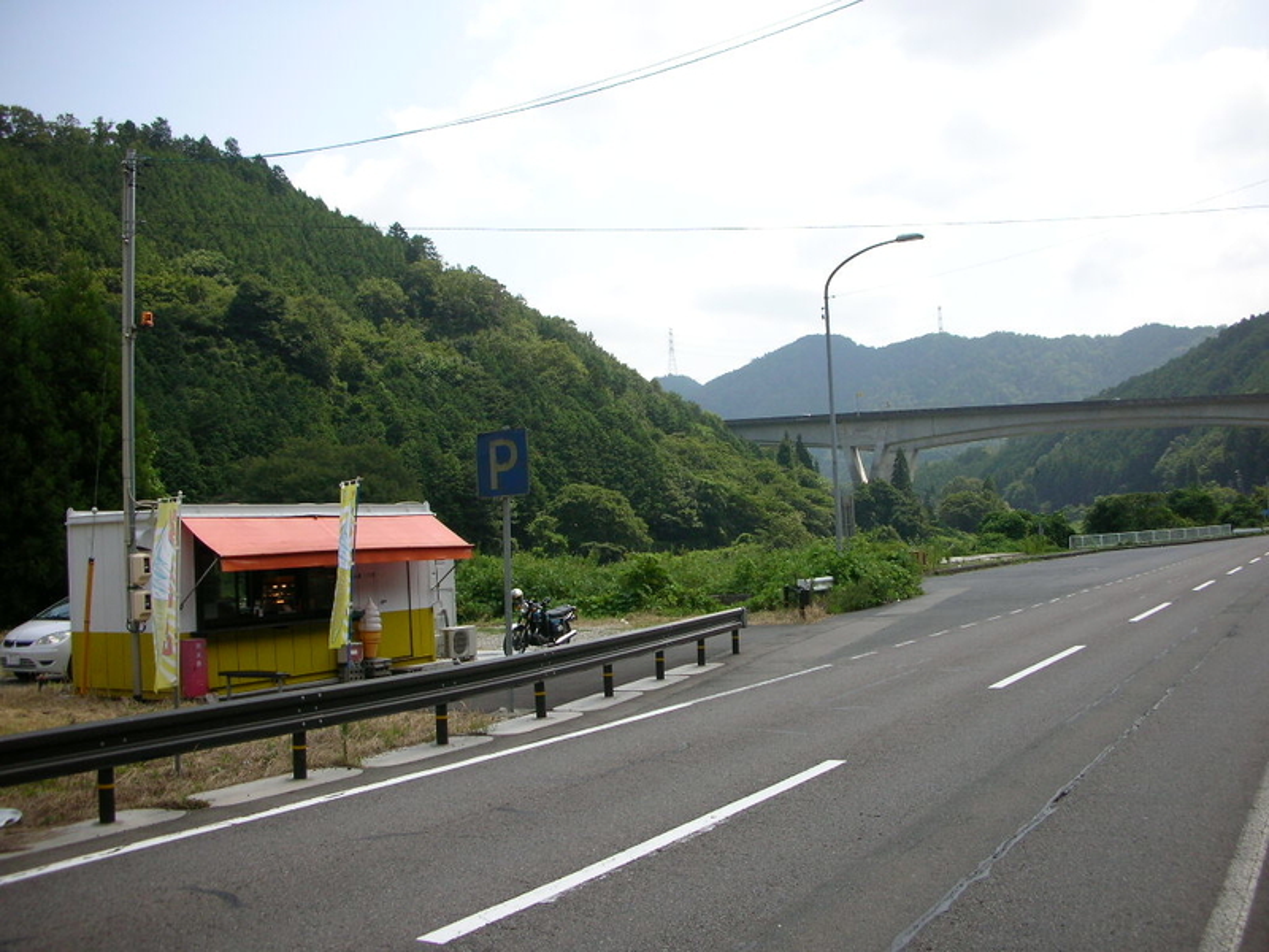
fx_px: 1283
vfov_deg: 40.7
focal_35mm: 35
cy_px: 476
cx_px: 634
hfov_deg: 52.6
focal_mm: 5.8
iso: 50
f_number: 8.5
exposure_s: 1/110
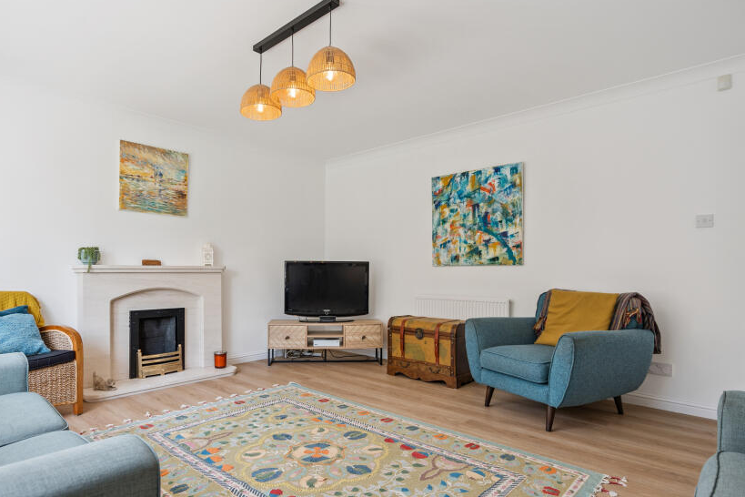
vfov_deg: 61.8
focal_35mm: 20
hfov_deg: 83.8
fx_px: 414
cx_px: 337
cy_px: 276
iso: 200
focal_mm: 16
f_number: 4
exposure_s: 1/100
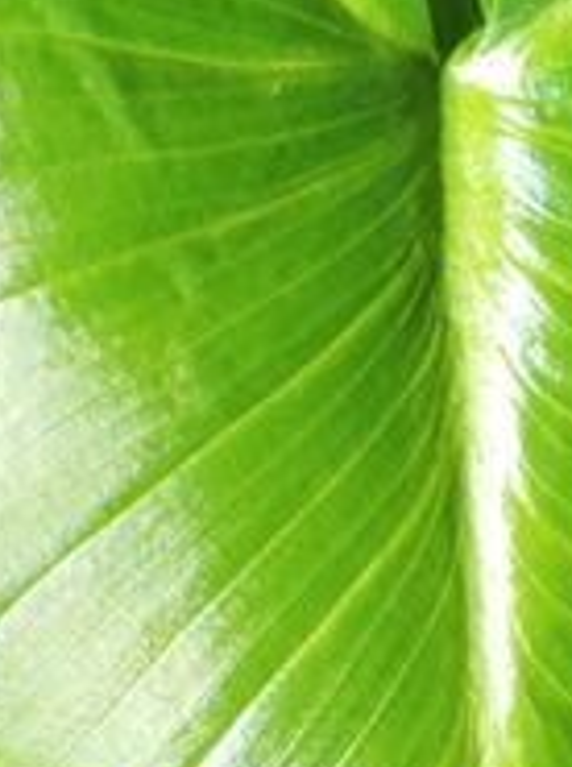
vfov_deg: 15.6
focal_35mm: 117
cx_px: 551
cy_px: -365
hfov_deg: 12.5
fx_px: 2587
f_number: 1.6
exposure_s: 1/343
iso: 60
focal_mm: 4.11
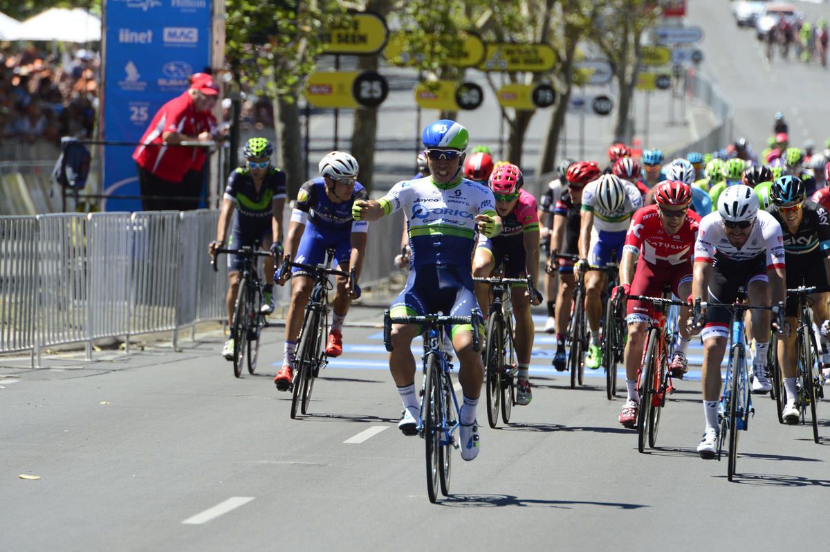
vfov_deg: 3.4
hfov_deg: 5.2
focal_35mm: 400
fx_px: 9214
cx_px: 415
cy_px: 276
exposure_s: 1/1000
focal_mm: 400
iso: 800
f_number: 9
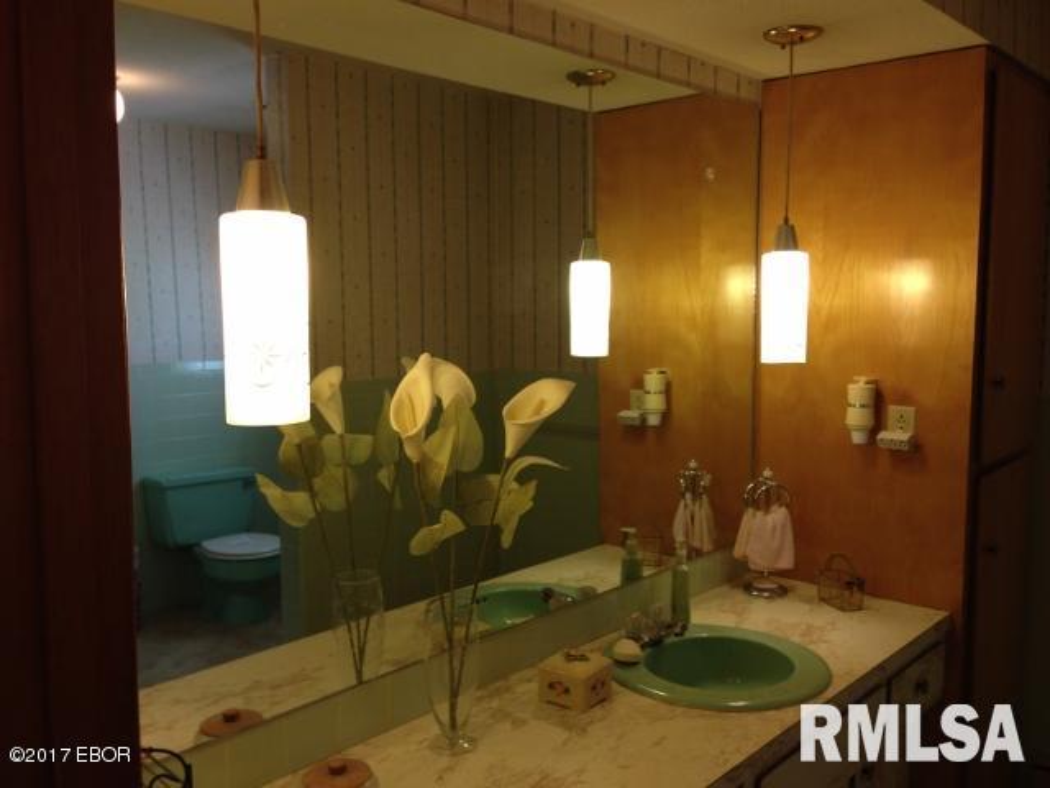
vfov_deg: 42.9
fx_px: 1001
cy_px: 394
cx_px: 525
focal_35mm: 33
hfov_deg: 55.4
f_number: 2.4
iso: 50
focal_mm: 4.12
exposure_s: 1/30
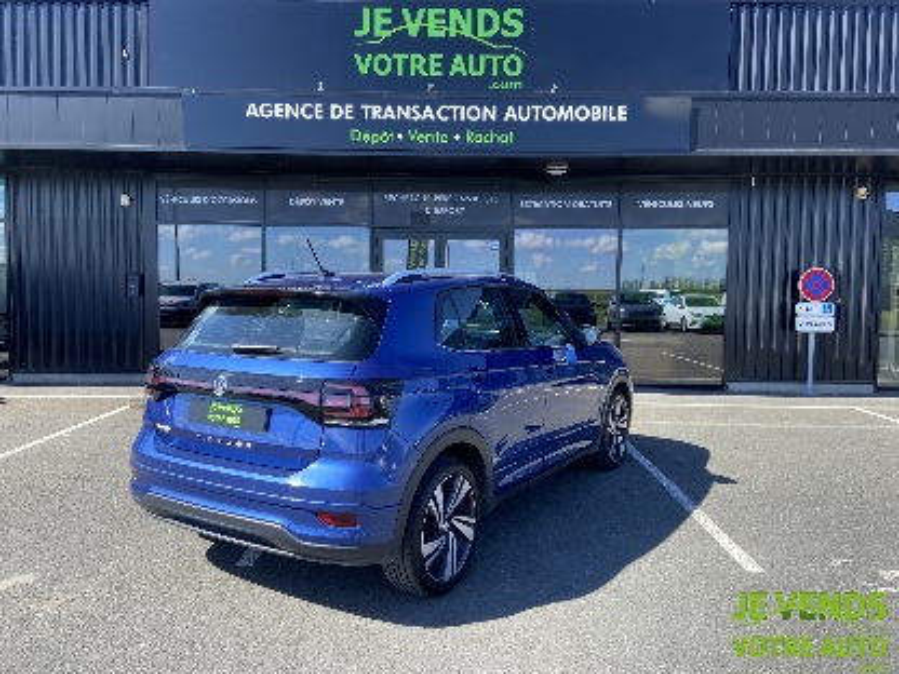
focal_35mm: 26
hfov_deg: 67.3
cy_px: 337
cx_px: 450
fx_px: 675
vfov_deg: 53.1
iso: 32
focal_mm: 4.25
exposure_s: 1/693
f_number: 1.8
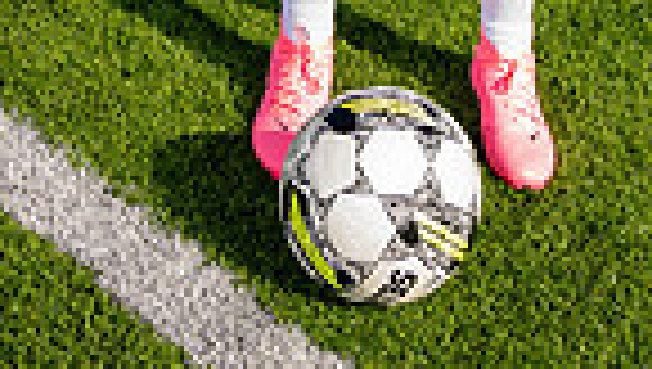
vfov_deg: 12.2
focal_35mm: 78
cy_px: -536
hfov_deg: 27.1
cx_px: 346
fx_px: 1350
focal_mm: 24
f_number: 7.1
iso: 50
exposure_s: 1/125
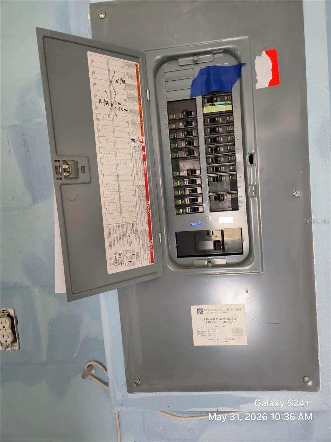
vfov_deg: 73.9
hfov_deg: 58.9
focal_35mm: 23
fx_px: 293
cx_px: 166
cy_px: 221
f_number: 1.8
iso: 320
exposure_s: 1/40
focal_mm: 5.4
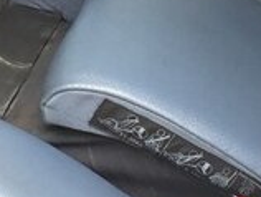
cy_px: -39
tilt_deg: -29.1
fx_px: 914
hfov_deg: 16.0
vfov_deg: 12.0
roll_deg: +2.1
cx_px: 3
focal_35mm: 121
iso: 80
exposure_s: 1/33
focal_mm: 4.15
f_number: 2.2
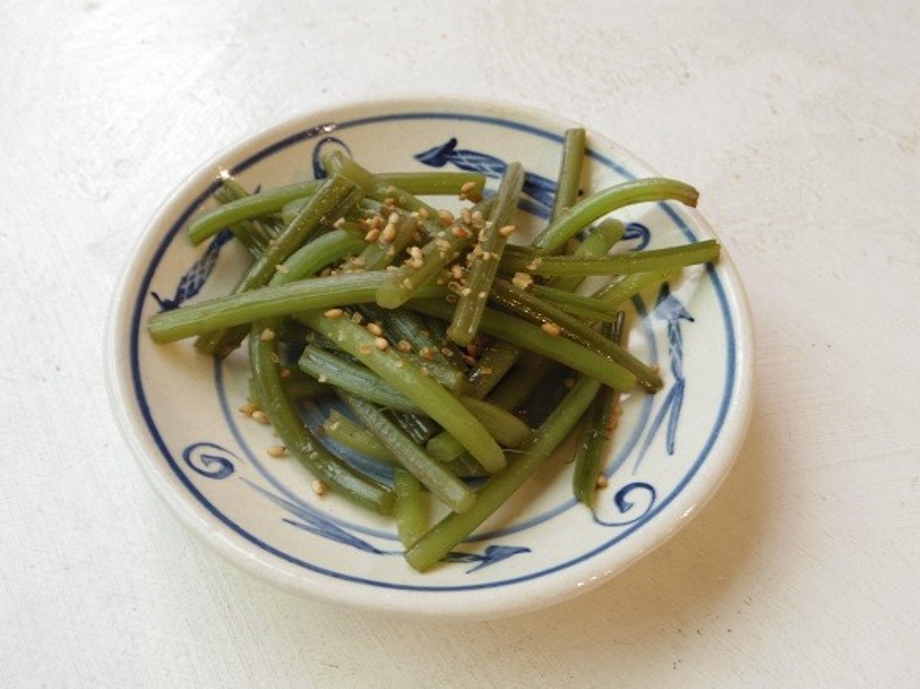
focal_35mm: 35
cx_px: 464
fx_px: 930
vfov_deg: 40.7
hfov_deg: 52.6
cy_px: 344
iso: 100
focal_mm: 6.2
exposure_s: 1/8
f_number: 3.2
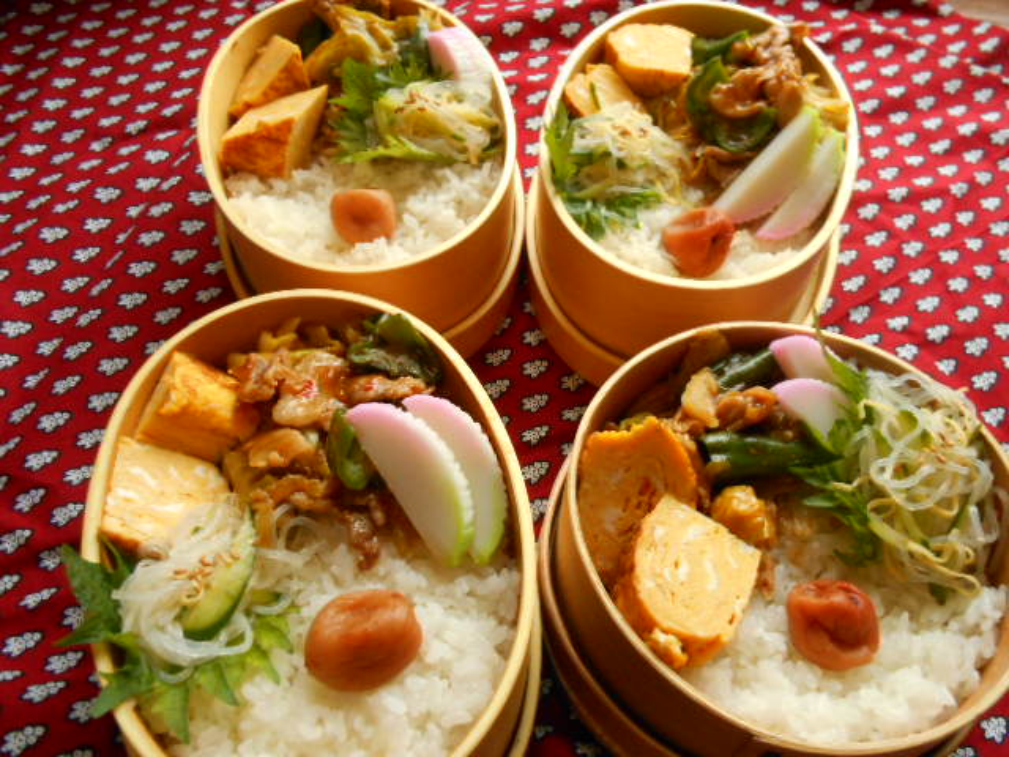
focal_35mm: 31
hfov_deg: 58.4
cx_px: 504
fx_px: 904
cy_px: 378
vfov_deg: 45.4
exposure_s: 1/30
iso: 360
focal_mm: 5.5
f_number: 3.6
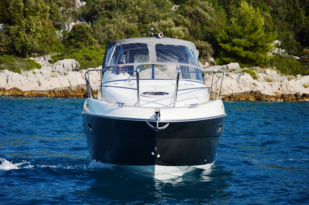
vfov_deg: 13.0
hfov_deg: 19.5
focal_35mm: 105
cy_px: 102
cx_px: 154
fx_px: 901
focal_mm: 70
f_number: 5
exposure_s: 1/4000
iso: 280
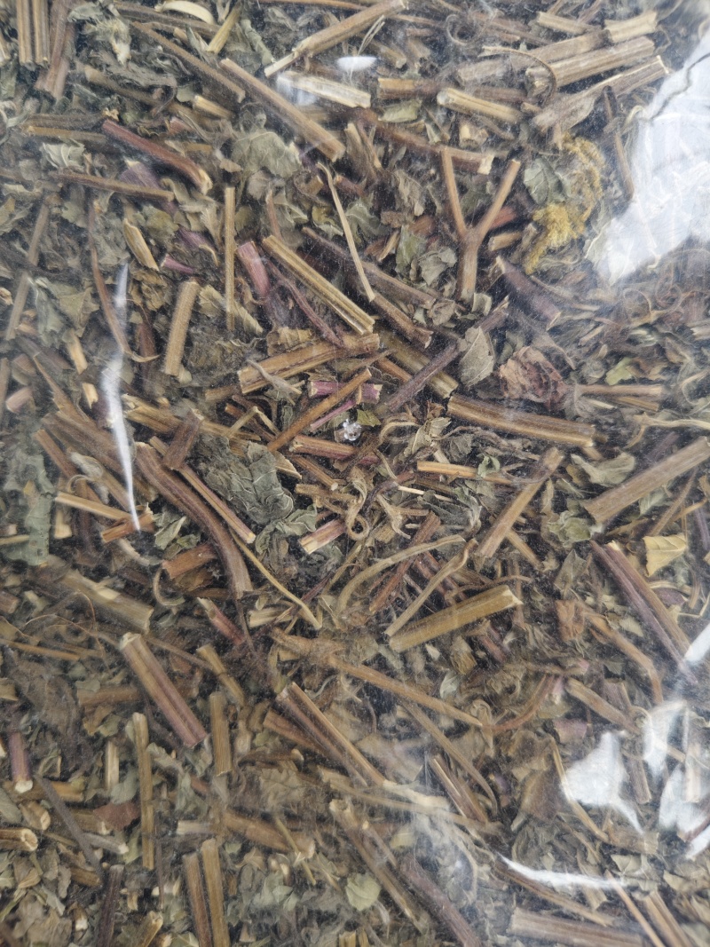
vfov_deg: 73.9
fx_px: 629
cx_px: 355
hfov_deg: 58.9
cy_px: 474
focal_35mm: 23
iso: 110
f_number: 1.88
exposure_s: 1/100
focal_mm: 5.56
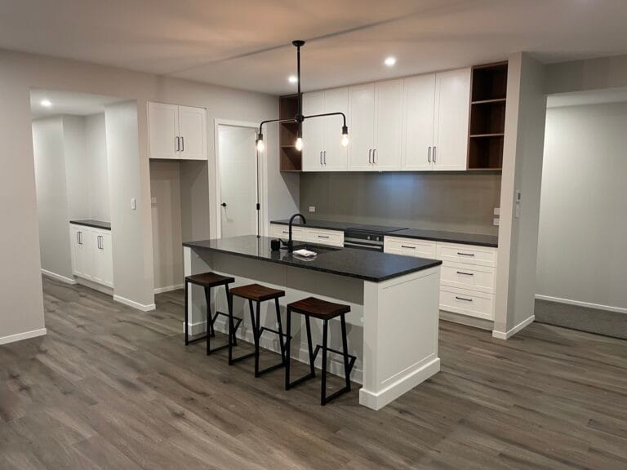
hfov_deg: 67.3
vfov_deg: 53.1
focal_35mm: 26
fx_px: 471
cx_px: 314
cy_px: 235
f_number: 1.6
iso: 125
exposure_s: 1/50
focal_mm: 4.2
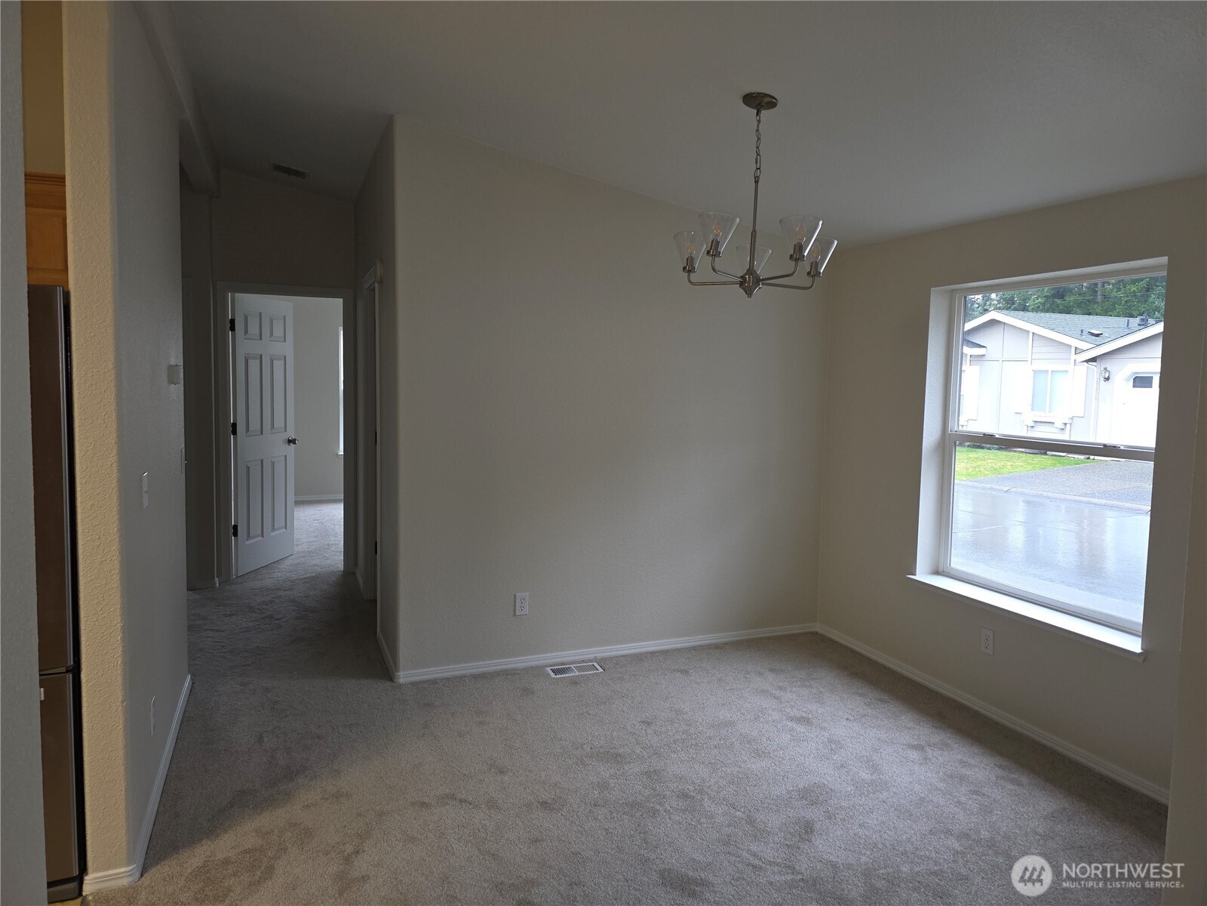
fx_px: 802
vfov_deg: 58.9
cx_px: 604
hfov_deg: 73.9
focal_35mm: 23
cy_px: 453
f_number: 1.7
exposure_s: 1/60
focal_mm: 6.3
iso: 80
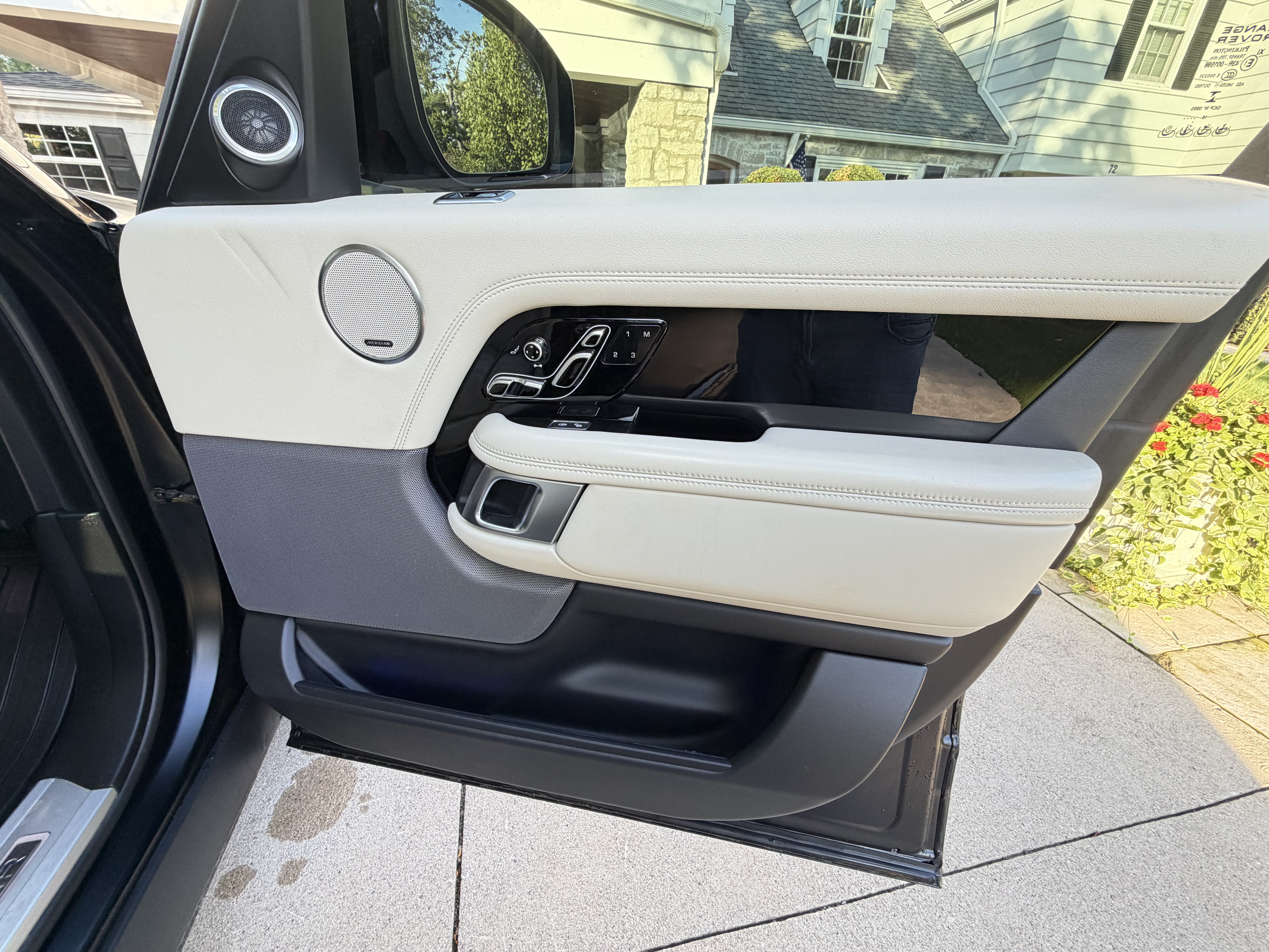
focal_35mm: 14
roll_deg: -2.1
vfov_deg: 85.7
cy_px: 476
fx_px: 513
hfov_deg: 102.1
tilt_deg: -26.5
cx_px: 634
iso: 160
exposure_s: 1/121
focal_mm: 2.22
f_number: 2.2
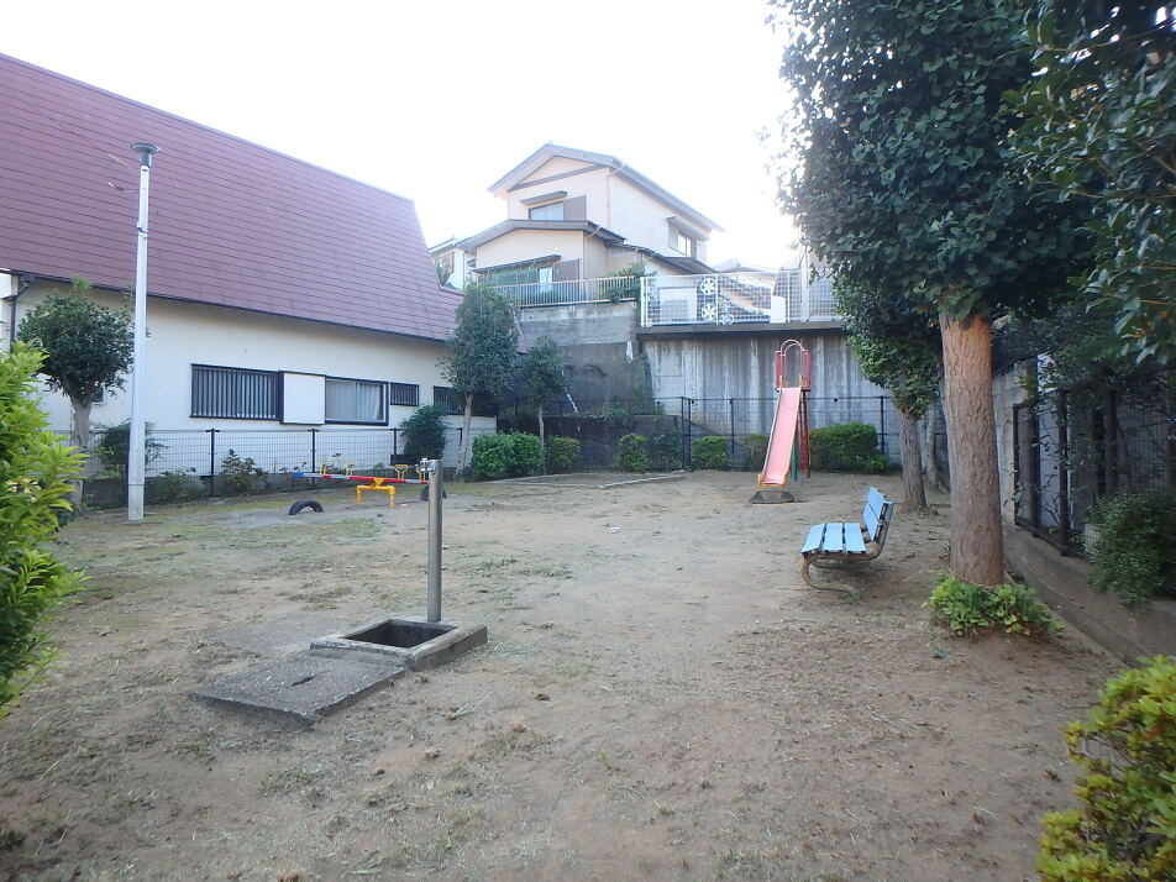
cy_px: 441
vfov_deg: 63.4
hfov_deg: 79.0
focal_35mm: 21
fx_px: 713
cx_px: 588
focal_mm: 3.7
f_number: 3.5
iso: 125
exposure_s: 1/60
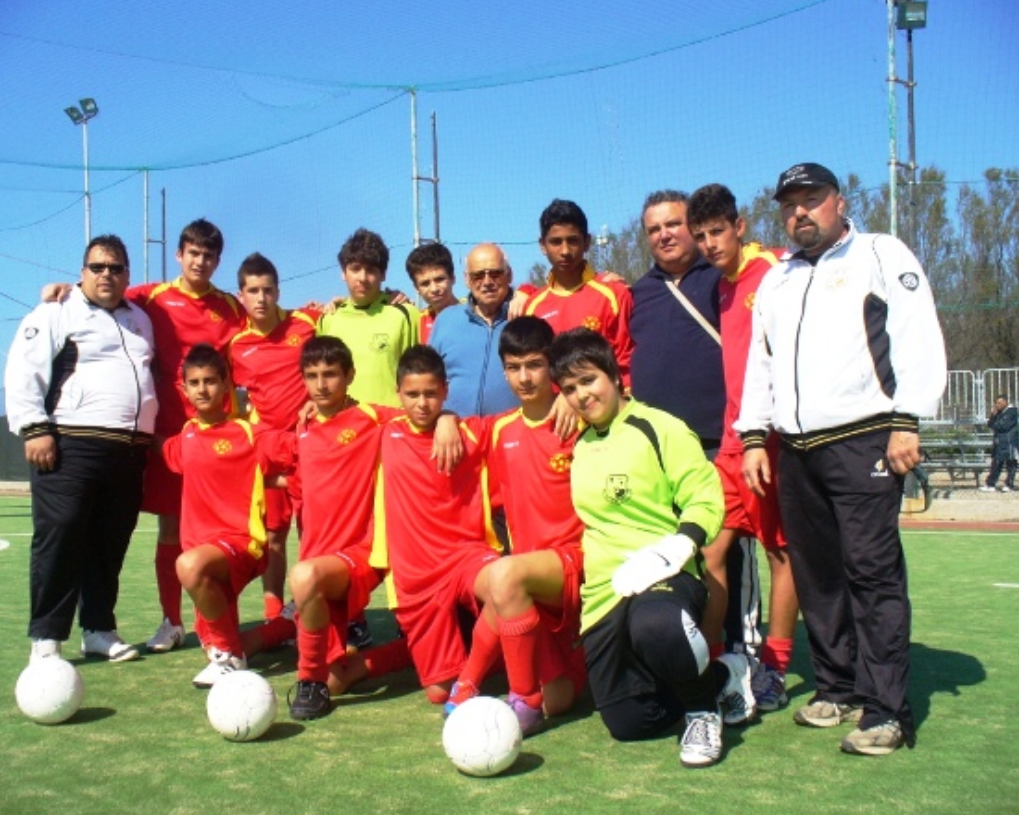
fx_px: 1176
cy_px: 407
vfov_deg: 38.2
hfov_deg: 46.8
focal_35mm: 39
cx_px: 491
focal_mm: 6.1
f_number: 5.6
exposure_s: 1/500
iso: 100
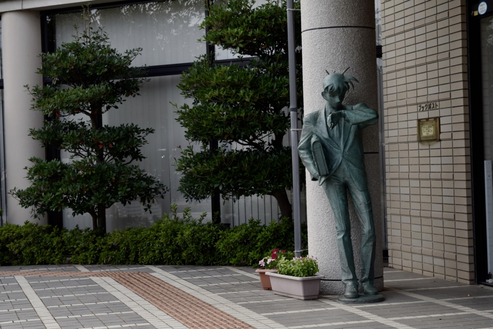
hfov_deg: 24.6
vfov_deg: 16.6
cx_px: 246
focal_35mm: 82
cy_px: 164
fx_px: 1130
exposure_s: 1/200
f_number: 7.1
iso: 250
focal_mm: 55
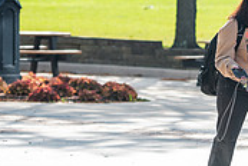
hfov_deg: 6.3
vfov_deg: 4.2
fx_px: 2263
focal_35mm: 328
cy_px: -19
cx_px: 199
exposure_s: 1/400
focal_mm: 98
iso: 100
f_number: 3.2
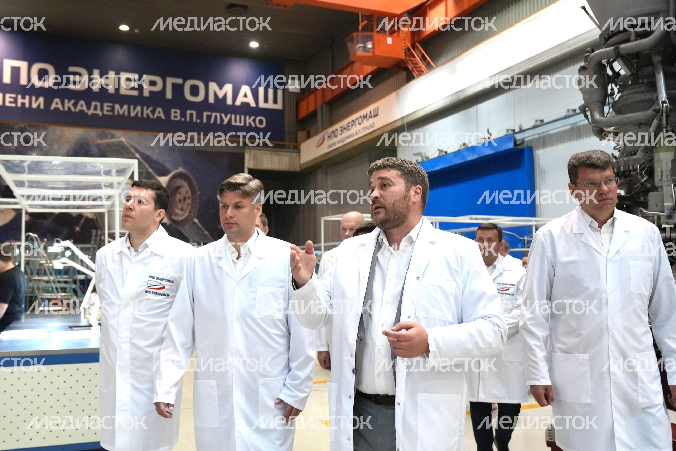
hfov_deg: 61.9
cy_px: 226
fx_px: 563
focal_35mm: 30
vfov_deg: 43.6
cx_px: 338
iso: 3200
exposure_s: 1/200
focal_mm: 30
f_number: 4.5
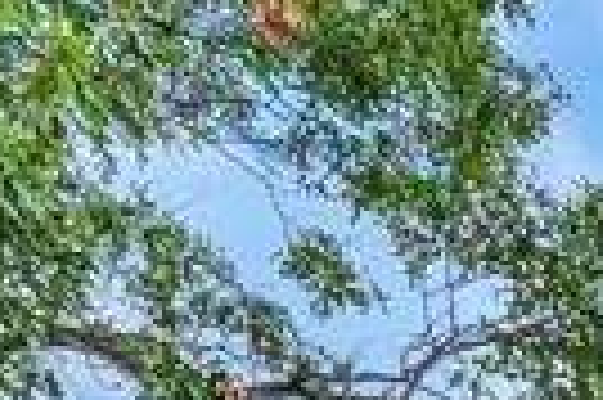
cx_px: 1346
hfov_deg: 14.4
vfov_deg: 8.9
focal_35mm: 107
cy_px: 1382
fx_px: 1790
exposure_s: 1/200
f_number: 8
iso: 100
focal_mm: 14
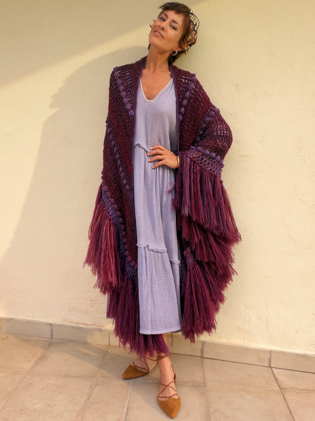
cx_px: 158
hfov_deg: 46.8
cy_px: 210
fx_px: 364
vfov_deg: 60.0
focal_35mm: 30
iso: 25
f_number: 1.9
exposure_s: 1/694
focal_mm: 2.71
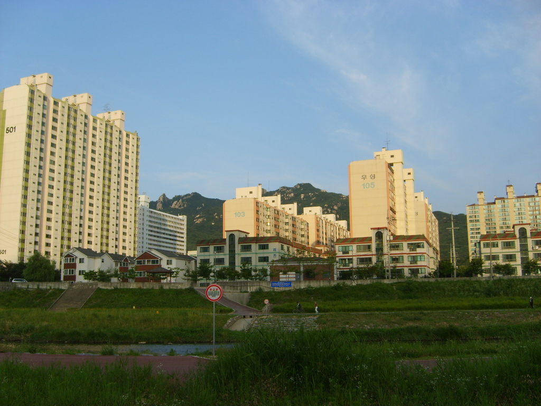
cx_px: 270
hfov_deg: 52.6
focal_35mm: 35
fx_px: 547
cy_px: 203
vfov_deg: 40.7
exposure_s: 1/500
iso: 50
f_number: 2.8
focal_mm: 5.8
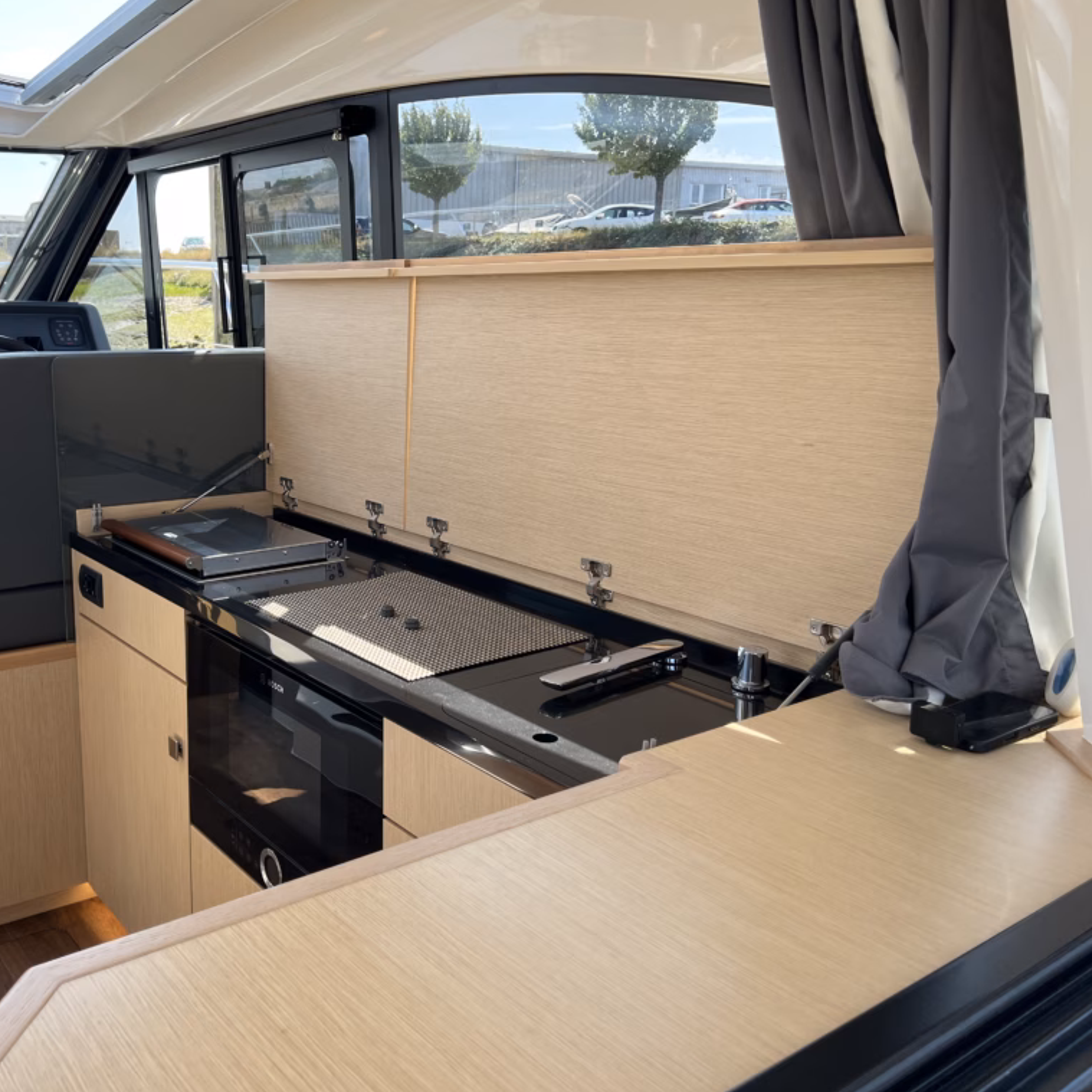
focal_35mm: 31
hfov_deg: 51.6
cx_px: 367
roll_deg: +0.2
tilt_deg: -11.7
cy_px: 544
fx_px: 1106
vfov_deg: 52.5
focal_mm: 5.7
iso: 50
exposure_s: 1/687
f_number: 1.5
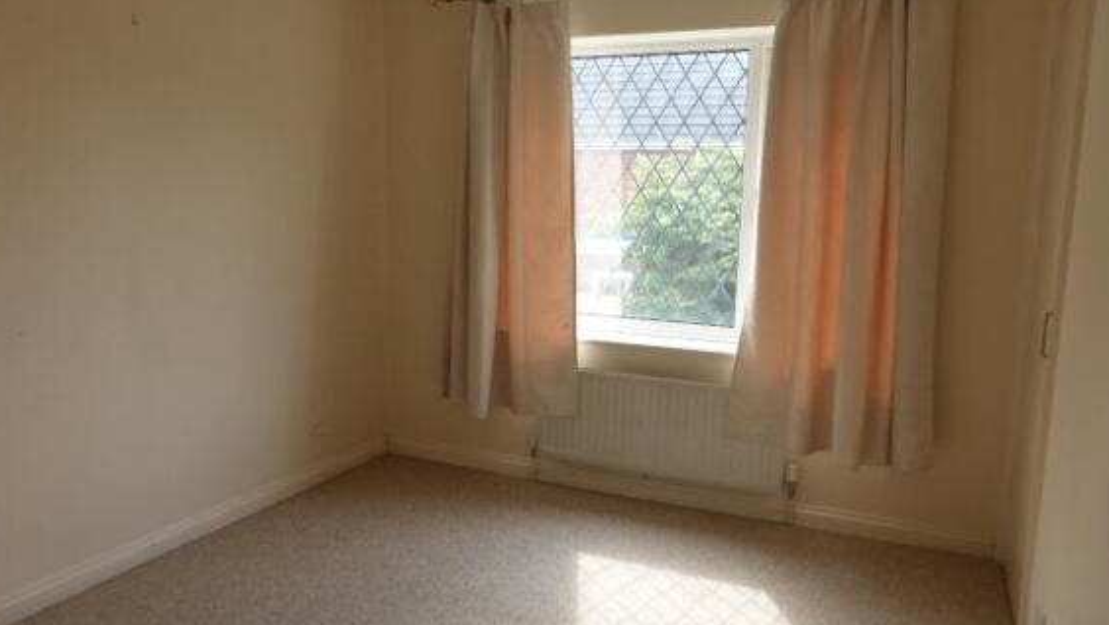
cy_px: 315
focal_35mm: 27
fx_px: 794
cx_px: 548
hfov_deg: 69.8
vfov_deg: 43.0
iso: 100
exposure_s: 1/80
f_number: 3.3
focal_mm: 4.3
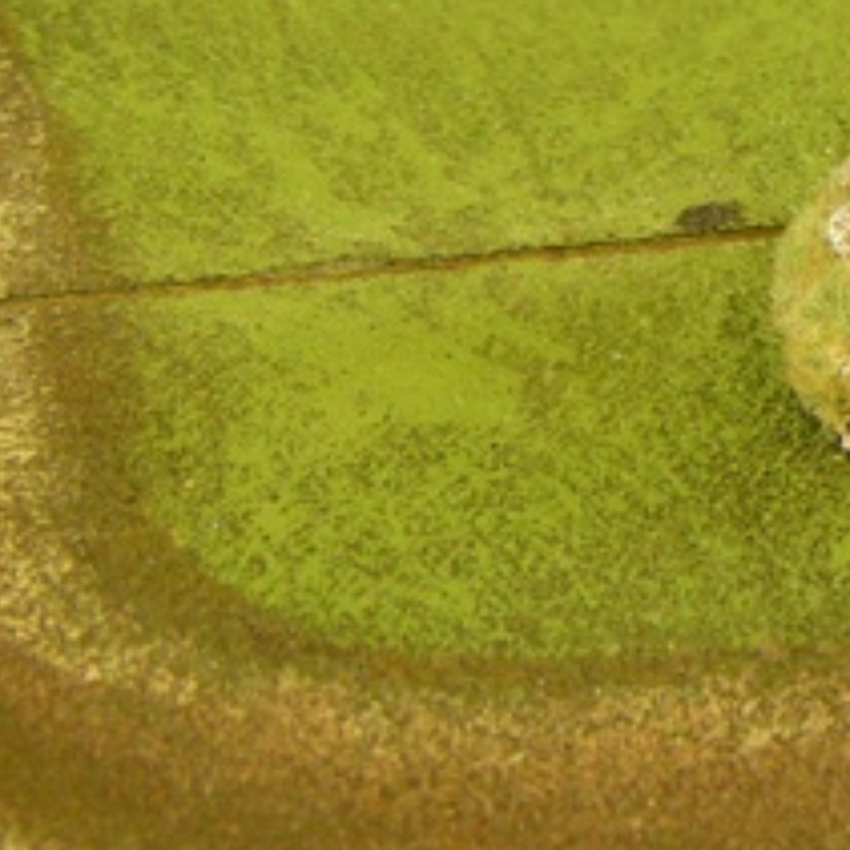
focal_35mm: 162
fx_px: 4501
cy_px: 145
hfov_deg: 10.5
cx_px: 1152
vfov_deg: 10.7
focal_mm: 8.4
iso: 400
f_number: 3.6
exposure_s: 1/50
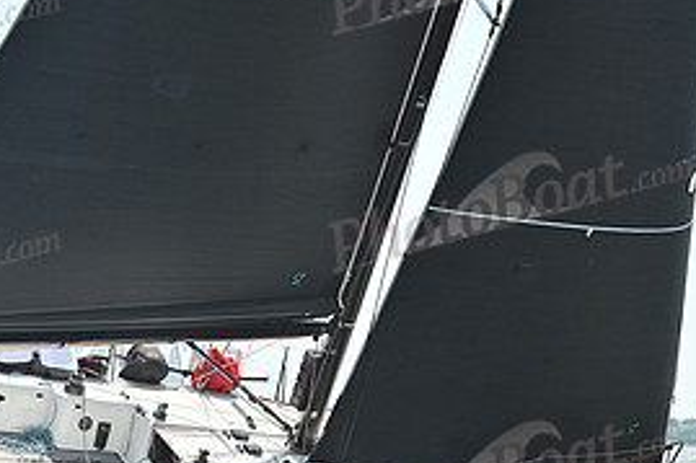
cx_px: 197
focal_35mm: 151
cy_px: 376
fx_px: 2917
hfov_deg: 13.6
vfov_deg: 9.1
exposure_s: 1/1250
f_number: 6.3
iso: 320
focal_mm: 70
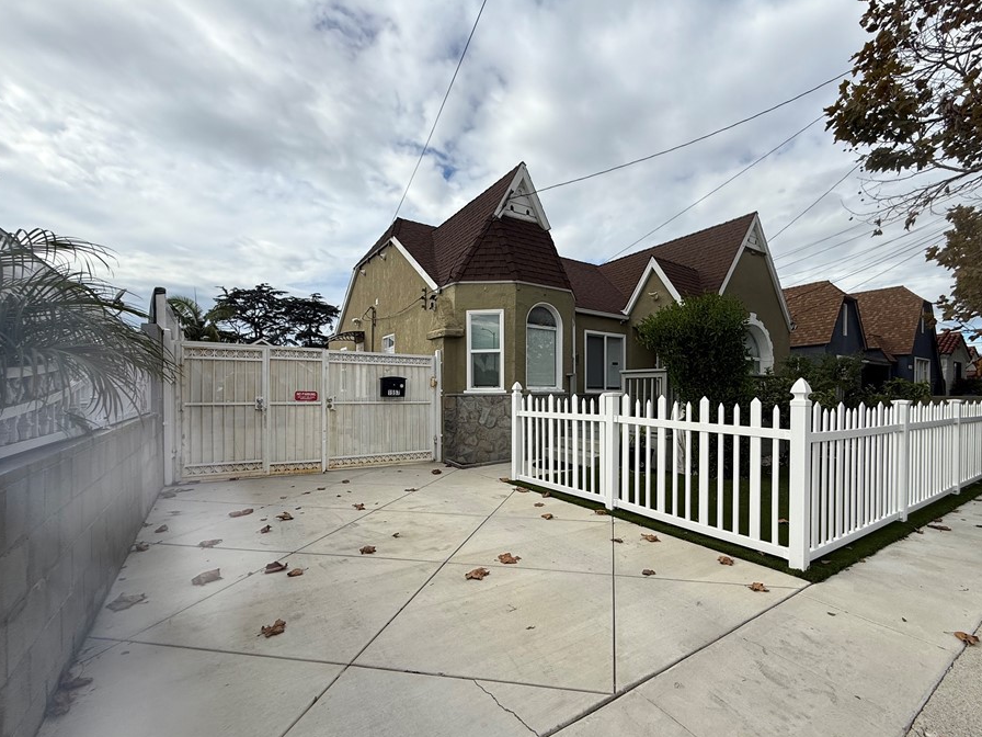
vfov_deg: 78.0
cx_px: 550
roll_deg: -0.2
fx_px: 454
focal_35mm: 16
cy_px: 399
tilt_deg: -0.4
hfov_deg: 94.0
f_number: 2.2
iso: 50
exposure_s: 1/1613
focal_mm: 2.22
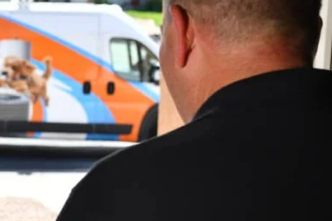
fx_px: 1180
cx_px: -80
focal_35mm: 128
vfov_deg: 10.7
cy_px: 159
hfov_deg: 15.4
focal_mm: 32
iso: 125
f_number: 4
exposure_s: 1/500
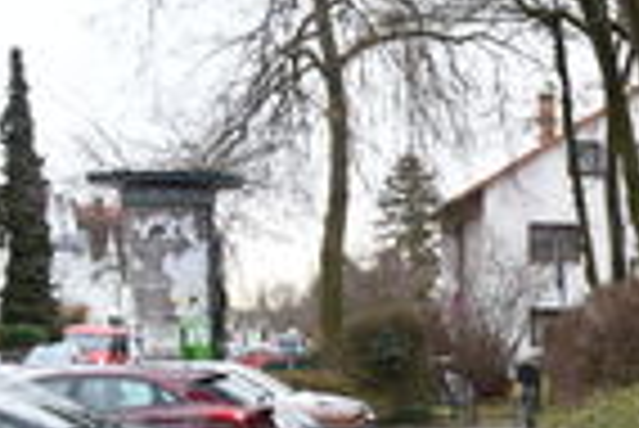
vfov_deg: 13.7
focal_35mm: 98
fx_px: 1741
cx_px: 808
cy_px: 478
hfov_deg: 19.4
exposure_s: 1/160
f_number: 6.3
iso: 1250
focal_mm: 29
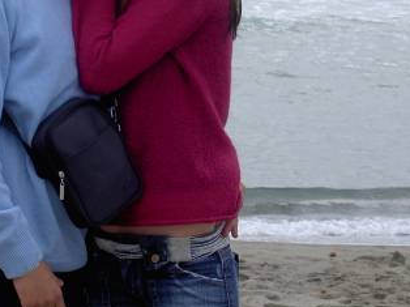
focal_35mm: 222
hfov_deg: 8.9
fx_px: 2627
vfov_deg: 6.7
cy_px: 74
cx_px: 33
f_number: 4.9
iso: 100
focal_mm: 24
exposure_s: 1/400
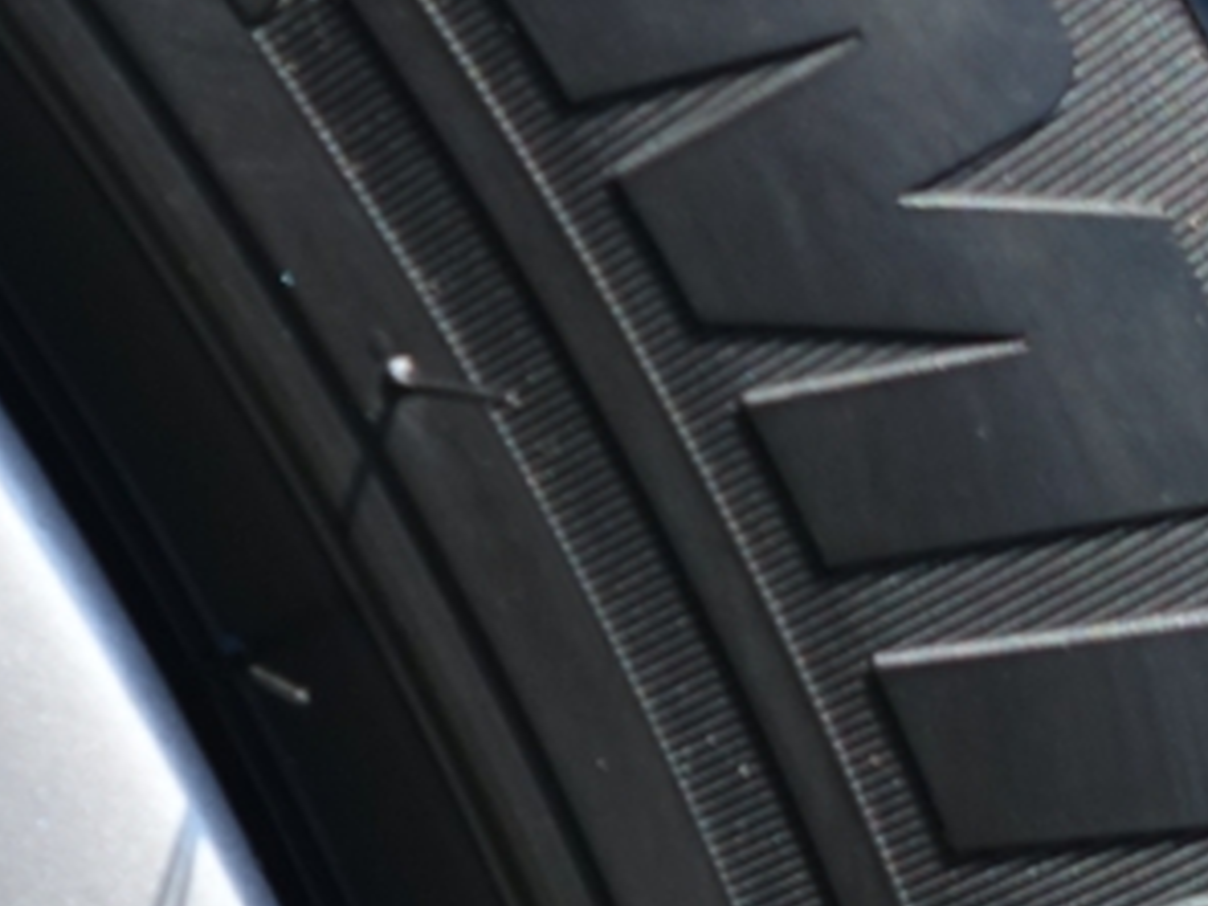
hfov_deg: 8.0
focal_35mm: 226
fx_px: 7887
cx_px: -1820
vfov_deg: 6.5
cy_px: 1306
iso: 125
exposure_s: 1/320
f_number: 4
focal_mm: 15.94
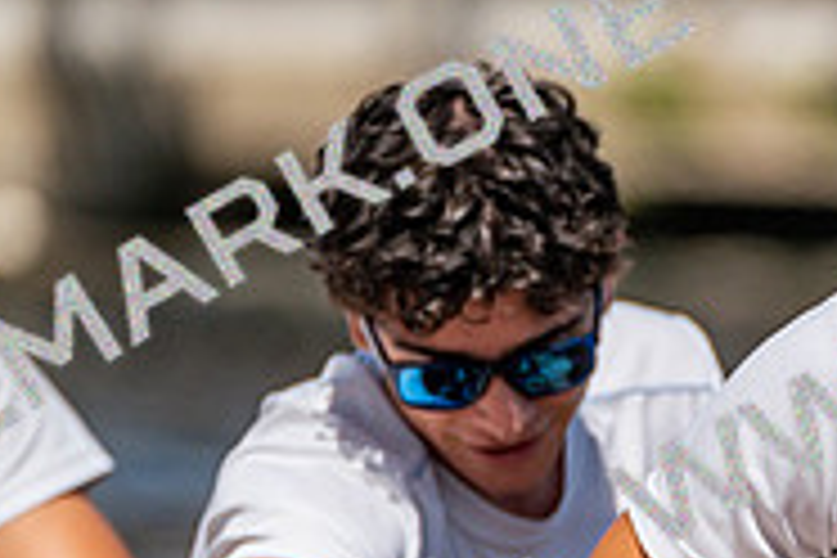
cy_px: 556
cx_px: 1166
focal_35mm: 1245
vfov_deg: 1.1
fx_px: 28944
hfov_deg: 1.7
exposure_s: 1/1600
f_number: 5.6
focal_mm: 400
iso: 100
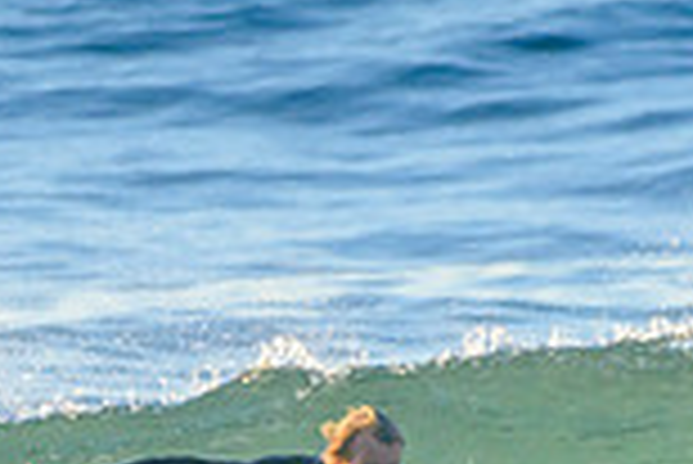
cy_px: 809
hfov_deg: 0.7
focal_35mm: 2824
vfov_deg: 0.5
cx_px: 450
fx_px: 54412
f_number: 5.6
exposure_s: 1/2000
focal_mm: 500
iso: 720
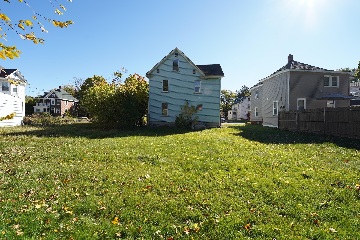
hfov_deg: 104.3
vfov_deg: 81.2
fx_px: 140
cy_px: 120
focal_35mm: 14
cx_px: 180
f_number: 5.6
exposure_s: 1/250
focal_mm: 14
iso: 100
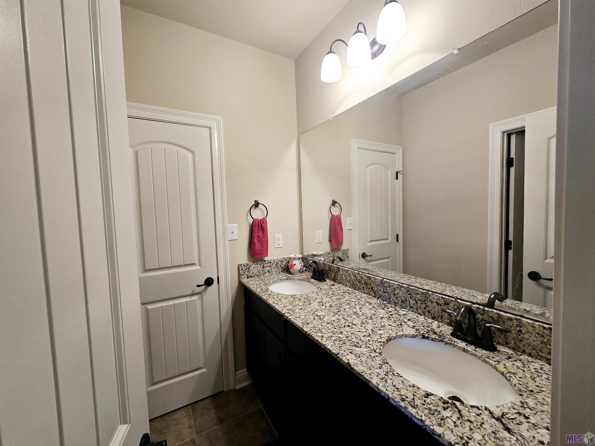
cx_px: 298
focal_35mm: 13
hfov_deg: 106.2
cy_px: 223
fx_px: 223
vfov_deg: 89.9
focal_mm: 2.2
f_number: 2.2
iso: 160
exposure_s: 1/60.2
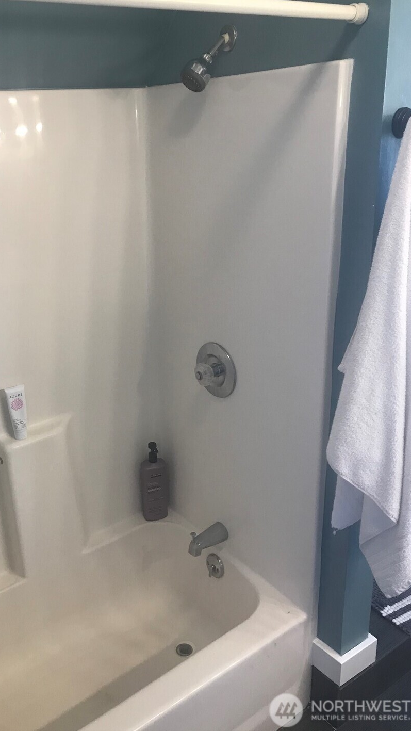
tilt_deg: -20.5
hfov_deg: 37.5
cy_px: 363
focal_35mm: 31
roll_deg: +4.3
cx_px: 149
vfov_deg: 62.6
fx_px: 601
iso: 25
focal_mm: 3.99
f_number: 1.8
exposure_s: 1/30
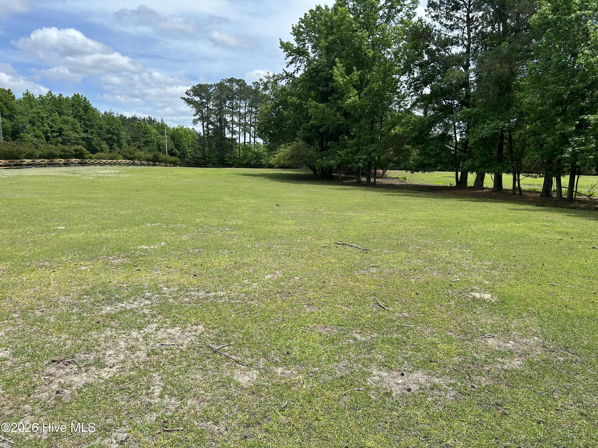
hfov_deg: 67.3
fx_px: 449
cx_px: 299
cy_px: 224
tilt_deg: -8.7
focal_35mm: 26
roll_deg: -2.2
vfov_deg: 53.1
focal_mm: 5.7
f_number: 1.5
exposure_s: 1/2762
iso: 50
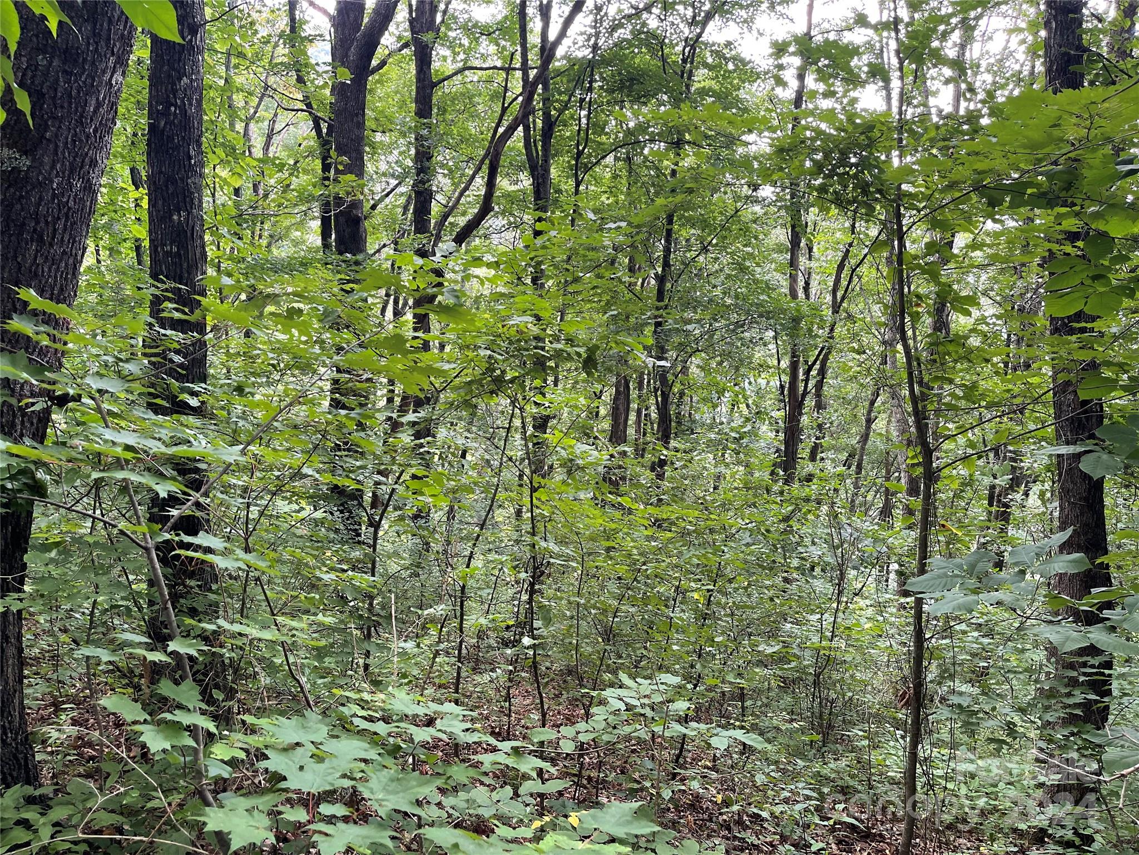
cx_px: 570
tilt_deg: -10.7
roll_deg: -0.2
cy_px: 428
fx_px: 823
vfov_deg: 54.9
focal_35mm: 25
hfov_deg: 69.4
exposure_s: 1/121
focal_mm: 5.1
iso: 125
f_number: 1.6
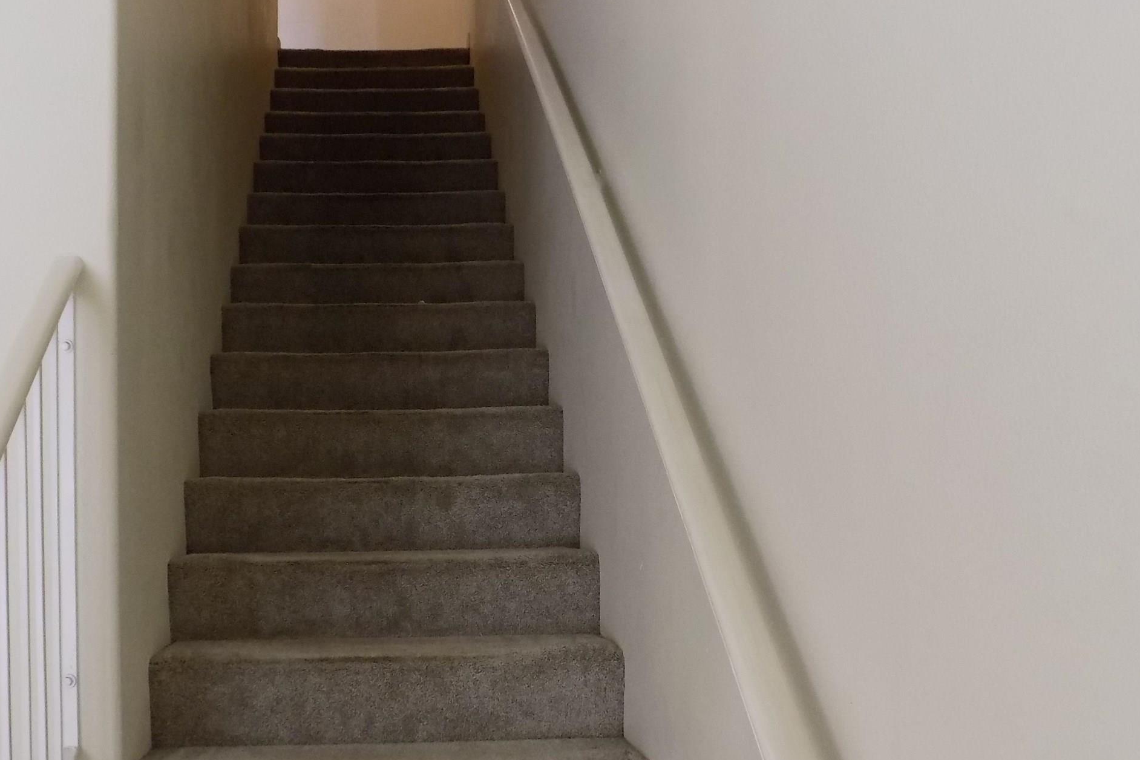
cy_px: 421
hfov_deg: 48.7
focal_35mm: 39
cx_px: 383
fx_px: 1235
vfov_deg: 34.2
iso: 180
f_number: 3.1
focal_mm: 4
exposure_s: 1/30
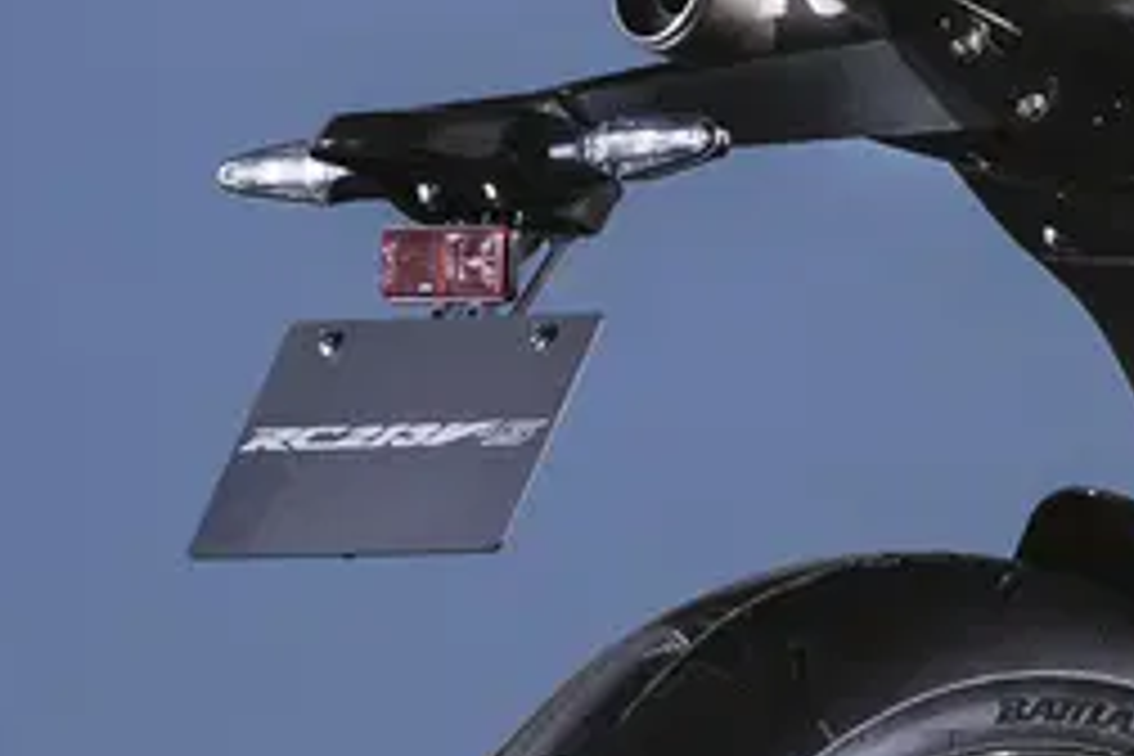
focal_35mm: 951
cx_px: 1634
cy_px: 502
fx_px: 29954
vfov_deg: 1.4
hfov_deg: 2.2
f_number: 8
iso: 160
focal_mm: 200
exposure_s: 1/200
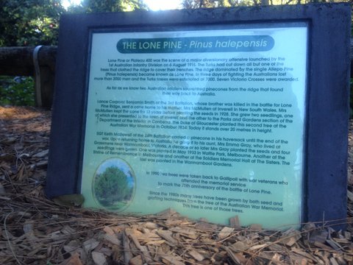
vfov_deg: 40.7
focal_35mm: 35
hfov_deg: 52.6
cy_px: 132
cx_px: 176
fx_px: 357
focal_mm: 4.28
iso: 80
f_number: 2.4
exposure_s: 1/120
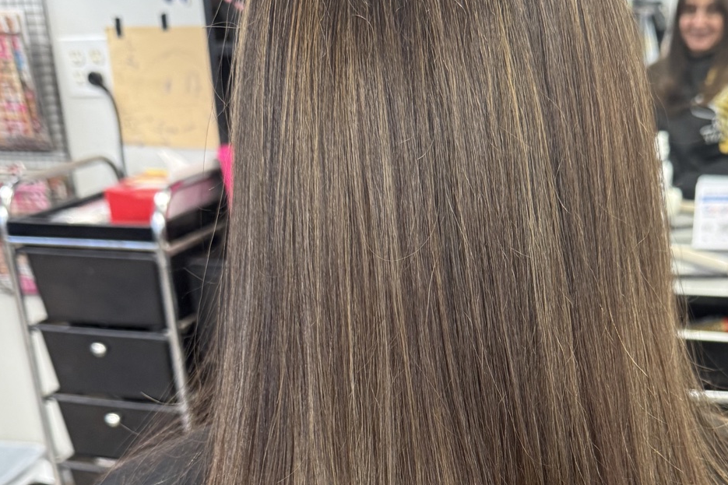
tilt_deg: -25.7
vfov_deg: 27.4
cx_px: 481
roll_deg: +0.7
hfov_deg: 41.4
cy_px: 457
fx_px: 950
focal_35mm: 47
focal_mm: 6.76
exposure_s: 1/60
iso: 250
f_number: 1.78
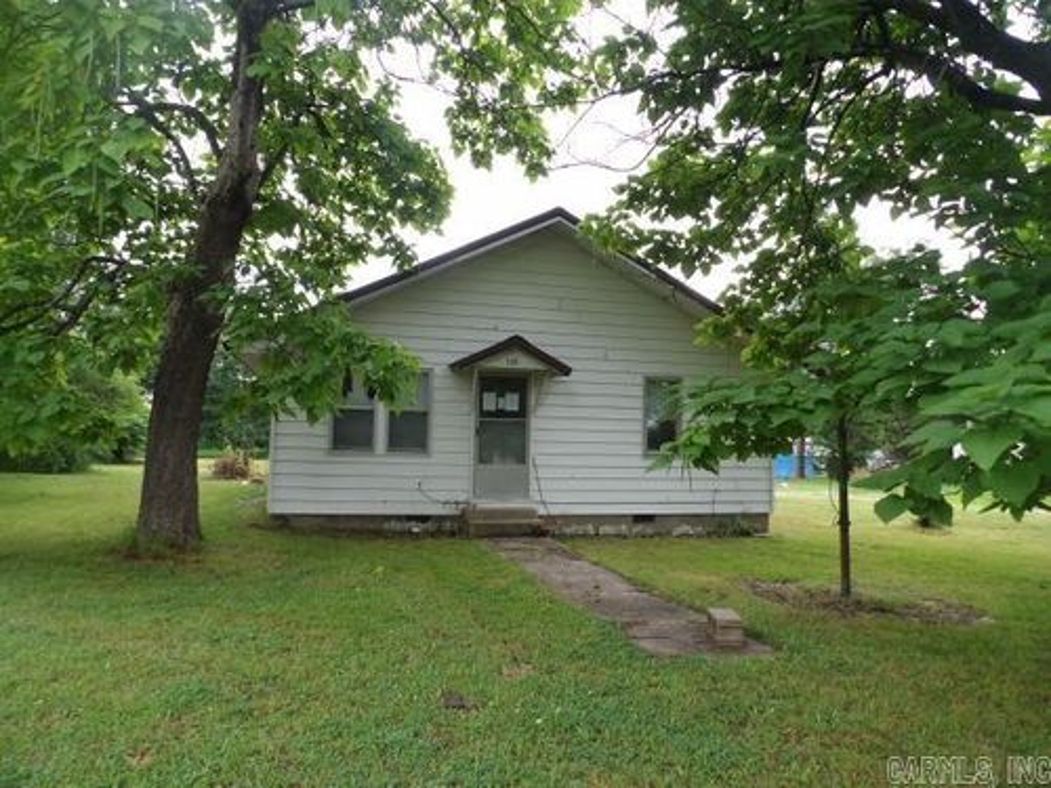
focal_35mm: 24
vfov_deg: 56.8
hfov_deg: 71.6
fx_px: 729
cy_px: 394
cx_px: 526
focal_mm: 4.3
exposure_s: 1/85
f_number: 3.2
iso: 100
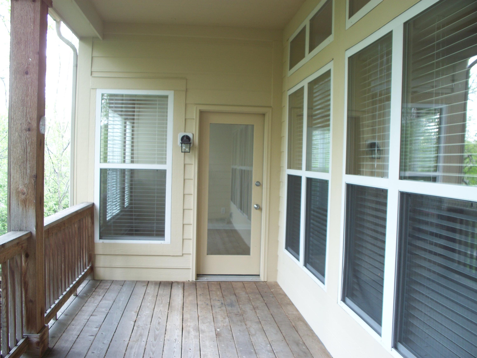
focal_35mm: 36
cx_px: 238
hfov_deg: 51.4
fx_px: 496
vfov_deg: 39.7
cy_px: 179
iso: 100
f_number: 2.8
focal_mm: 7.54
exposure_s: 1/60
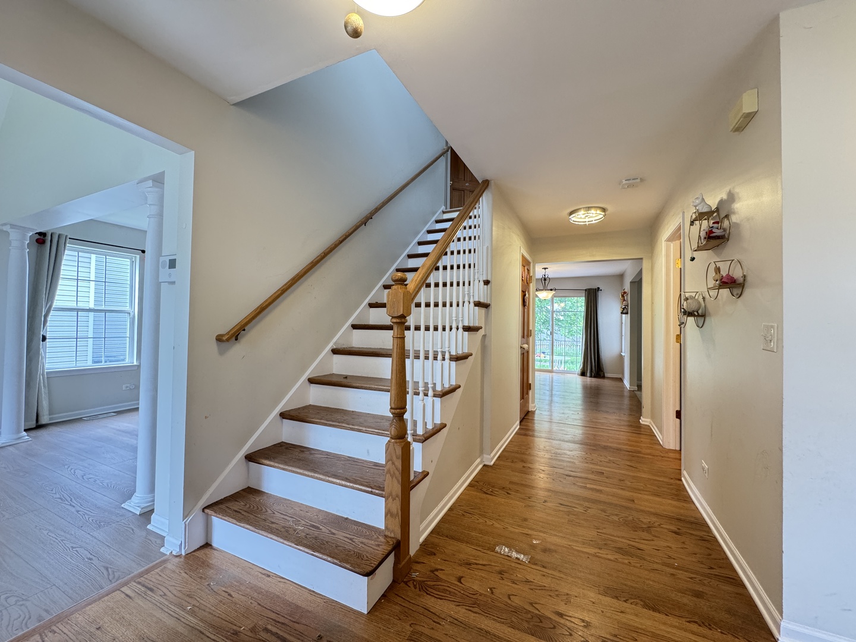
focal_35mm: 14
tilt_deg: +0.5
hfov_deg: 102.1
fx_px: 346
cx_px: 428
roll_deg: -0.8
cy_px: 321
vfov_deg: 85.7
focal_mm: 2.22
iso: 250
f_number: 2.2
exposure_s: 1/60
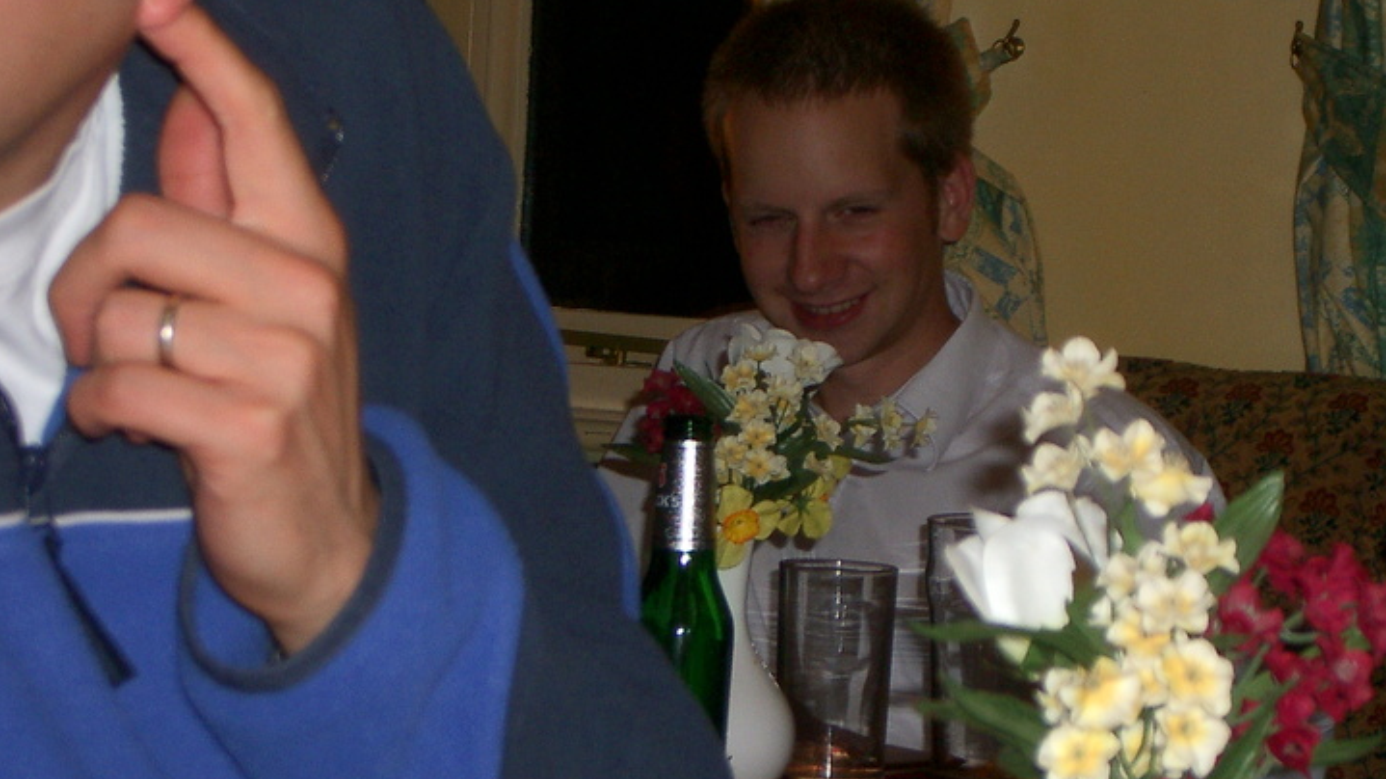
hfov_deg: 17.0
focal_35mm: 126
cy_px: 332
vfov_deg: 9.6
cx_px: 713
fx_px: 4629
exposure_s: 1/40
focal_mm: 17.4
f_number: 4.8
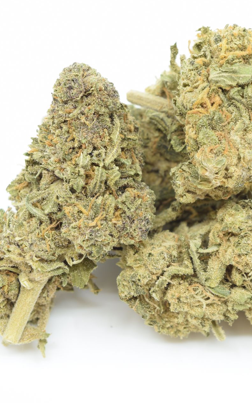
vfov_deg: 16.5
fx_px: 1393
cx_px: 193
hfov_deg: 10.3
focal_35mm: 127
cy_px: 201
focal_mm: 55
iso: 100
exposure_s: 1/5
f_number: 11
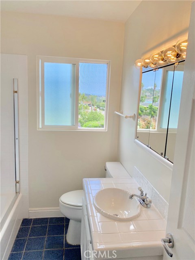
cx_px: 98
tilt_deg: -9.4
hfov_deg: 53.1
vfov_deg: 67.3
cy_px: 130
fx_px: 195
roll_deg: -2.6
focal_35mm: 26
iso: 25
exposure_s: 1/263
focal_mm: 4.25
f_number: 1.8
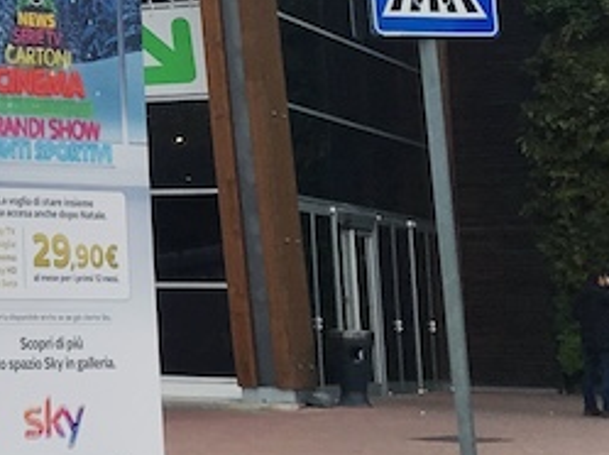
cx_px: -651
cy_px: -93
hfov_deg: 12.3
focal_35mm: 140
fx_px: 2459
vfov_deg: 10.4
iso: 25
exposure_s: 1/534
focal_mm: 4.15
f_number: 2.2
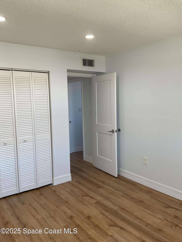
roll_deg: +1.6
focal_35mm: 29
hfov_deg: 48.2
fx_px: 203
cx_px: 91
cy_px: 121
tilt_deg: -5.6
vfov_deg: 61.7
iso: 40
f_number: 1.8
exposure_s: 1/60
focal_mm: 3
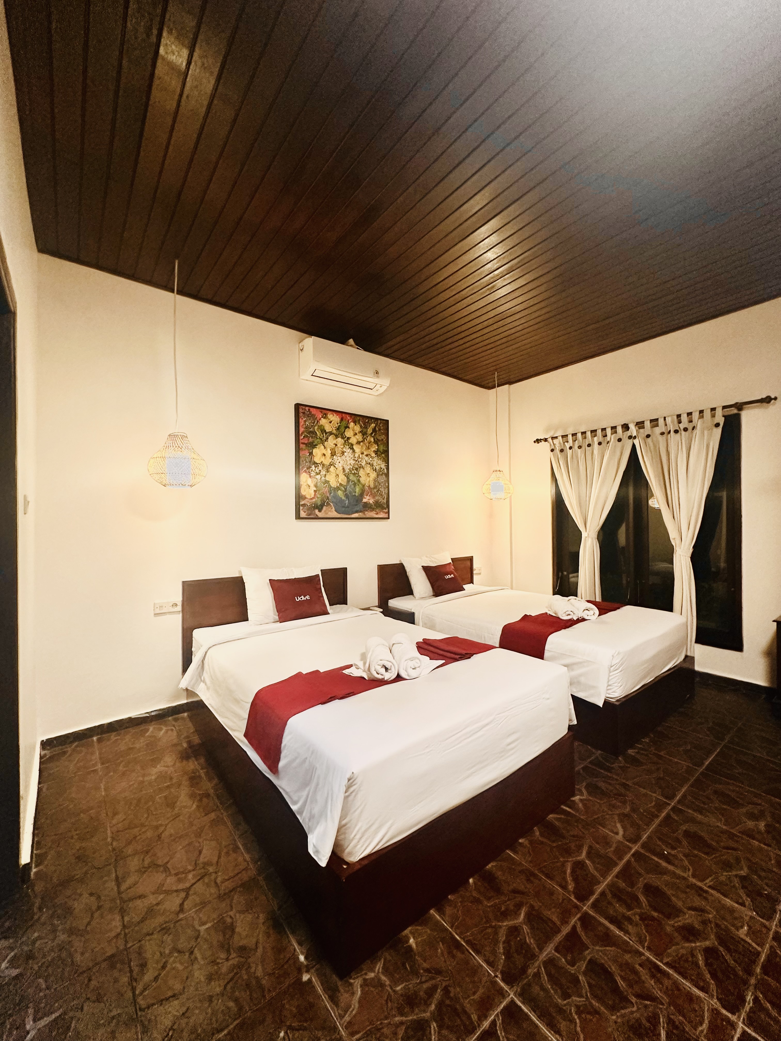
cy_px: 520
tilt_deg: +0.6
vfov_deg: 102.1
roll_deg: +0.0
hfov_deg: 85.7
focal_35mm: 14
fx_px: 421
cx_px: 390
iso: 320
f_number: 2.2
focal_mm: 2.22
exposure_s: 1/50
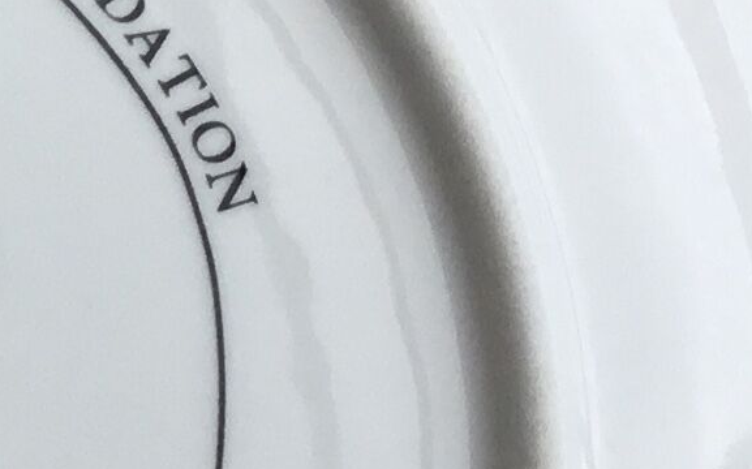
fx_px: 3810
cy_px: 403
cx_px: -465
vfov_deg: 7.0
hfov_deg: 10.8
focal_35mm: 186
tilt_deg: -82.4
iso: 25
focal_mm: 3.3
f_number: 2.4
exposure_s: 1/275
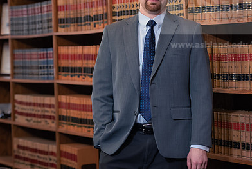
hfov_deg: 15.4
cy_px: 58
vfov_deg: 10.3
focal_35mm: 133
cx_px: 141
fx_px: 932
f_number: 3.2
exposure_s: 1/125
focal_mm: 90
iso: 800
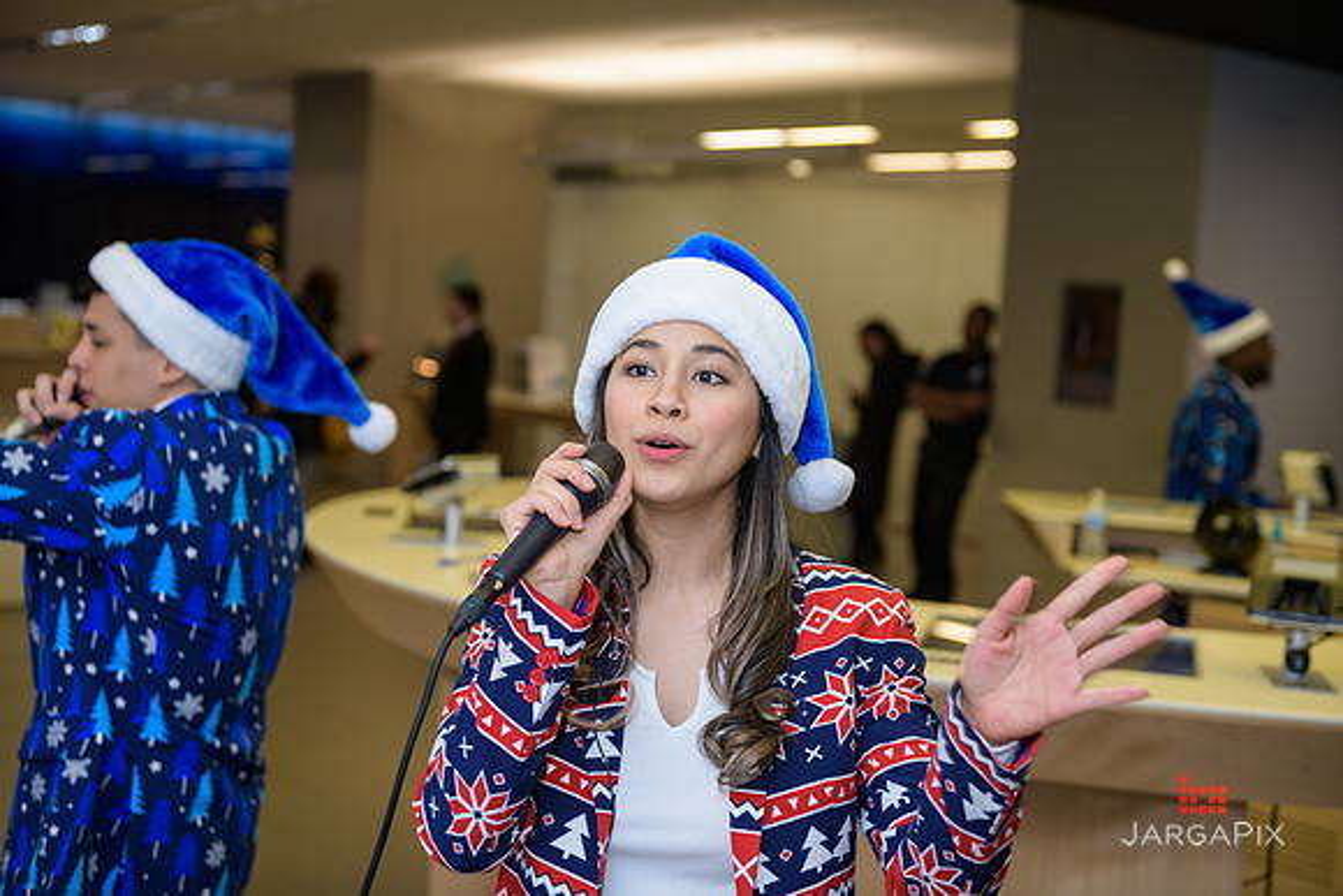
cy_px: 448
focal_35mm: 52
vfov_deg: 26.0
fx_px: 1940
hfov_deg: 38.2
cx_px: 672
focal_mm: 52
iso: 400
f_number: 3.2
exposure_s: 1/125
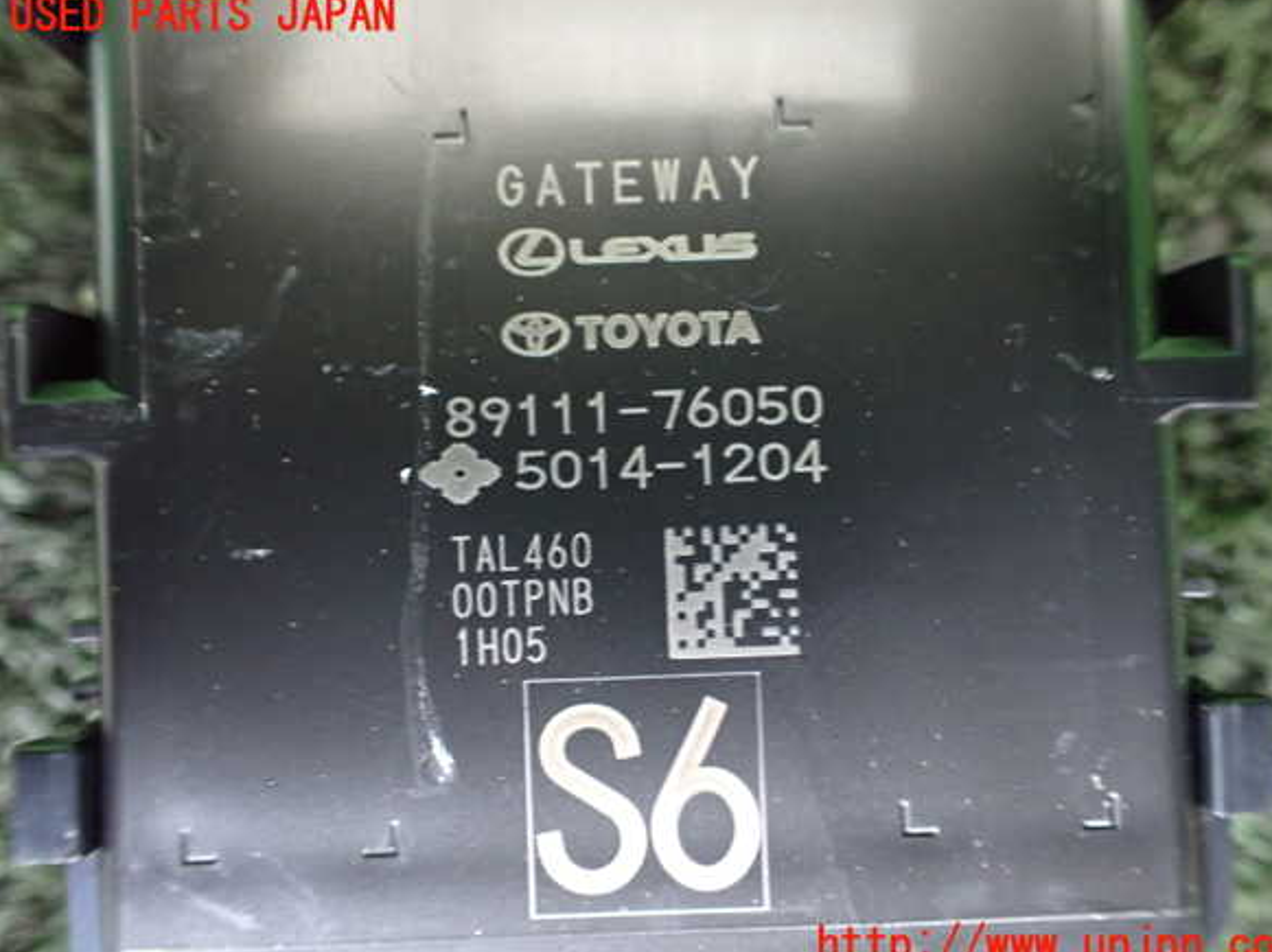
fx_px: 1138
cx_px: 655
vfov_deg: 45.4
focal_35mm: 31
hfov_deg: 58.4
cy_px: 481
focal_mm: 5.4
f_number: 2.3
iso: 1000
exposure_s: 1/30
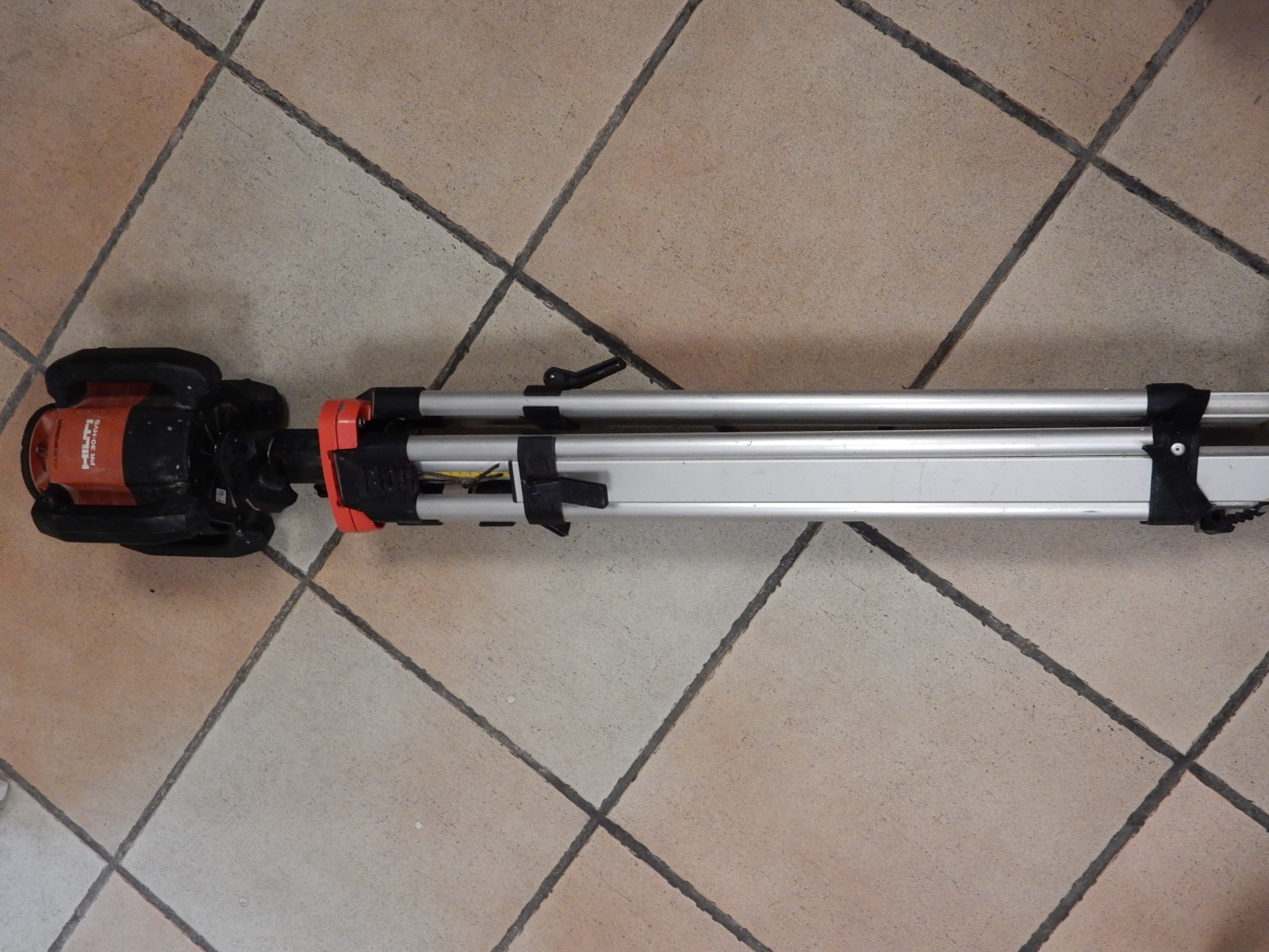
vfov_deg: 39.7
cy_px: 476
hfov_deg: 51.4
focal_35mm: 36
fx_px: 1320
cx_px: 634
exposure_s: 1/30
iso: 320
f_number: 4
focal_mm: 6.4
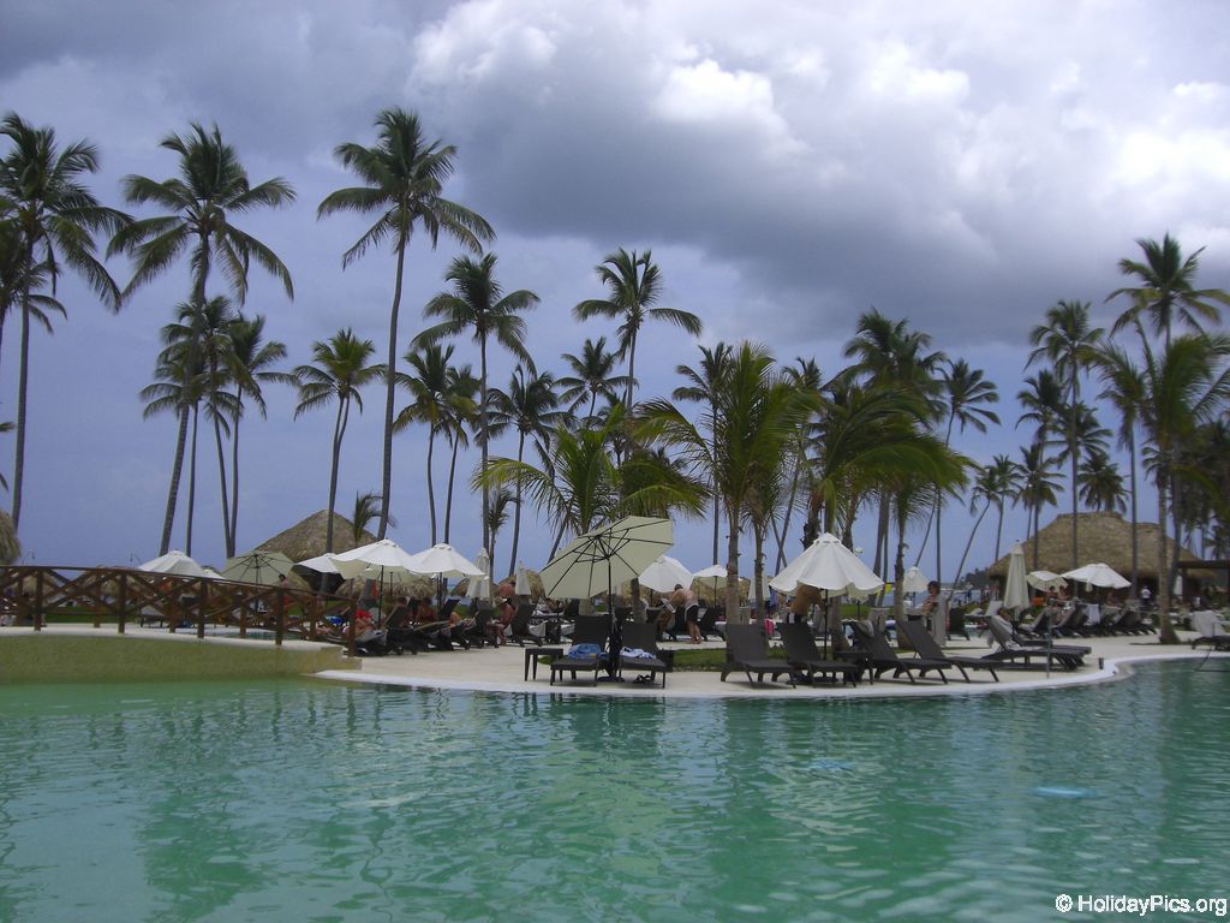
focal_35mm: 38
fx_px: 1350
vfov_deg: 37.7
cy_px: 462
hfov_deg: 49.0
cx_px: 615
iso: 64
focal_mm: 6.2
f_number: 8
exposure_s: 1/250
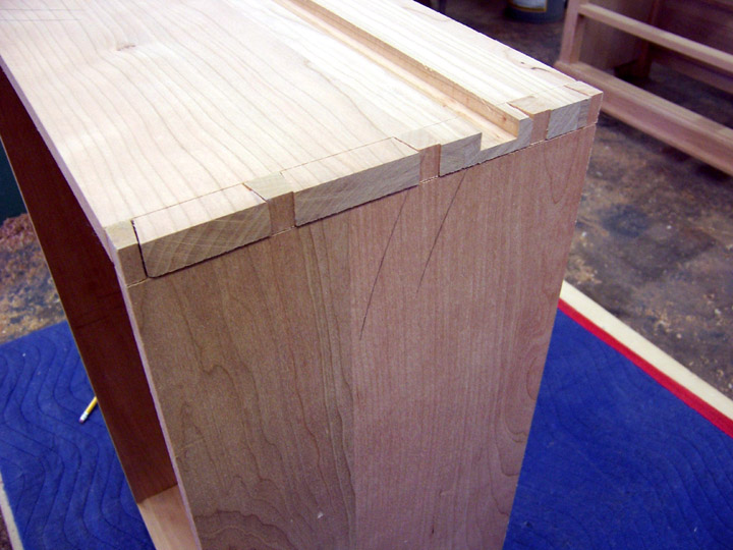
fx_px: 699
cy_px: 275
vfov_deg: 42.9
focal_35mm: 33
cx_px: 366
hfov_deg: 55.4
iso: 140
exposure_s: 1/10
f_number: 3.4
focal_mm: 5.5
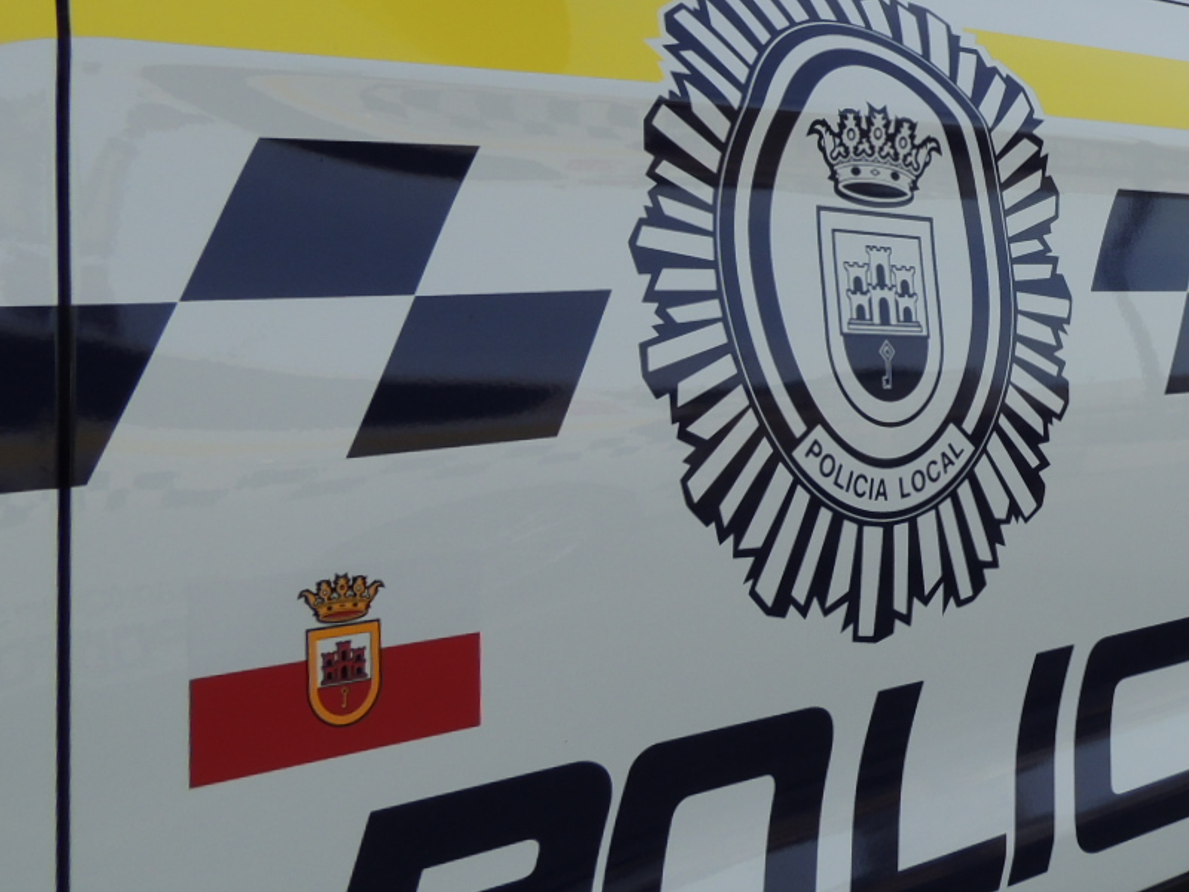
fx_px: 1649
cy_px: 262
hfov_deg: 37.4
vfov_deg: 29.9
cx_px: 1043
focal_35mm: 48
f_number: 3
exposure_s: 1/500
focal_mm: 4.3
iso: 100
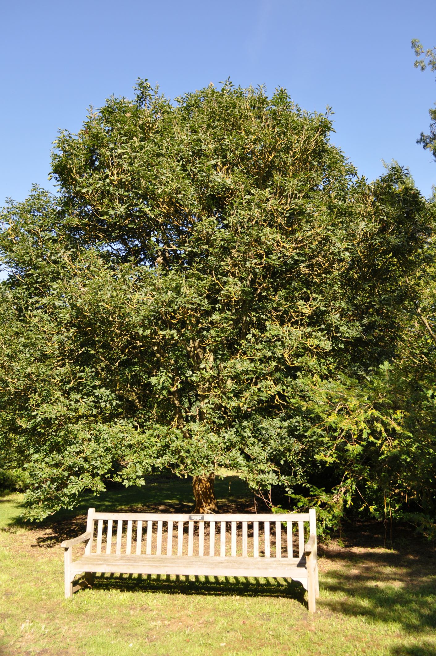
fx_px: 601
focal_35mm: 33
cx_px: 218
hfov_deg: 39.9
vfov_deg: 57.3
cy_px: 328
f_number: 8
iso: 200
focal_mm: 22
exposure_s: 1/250
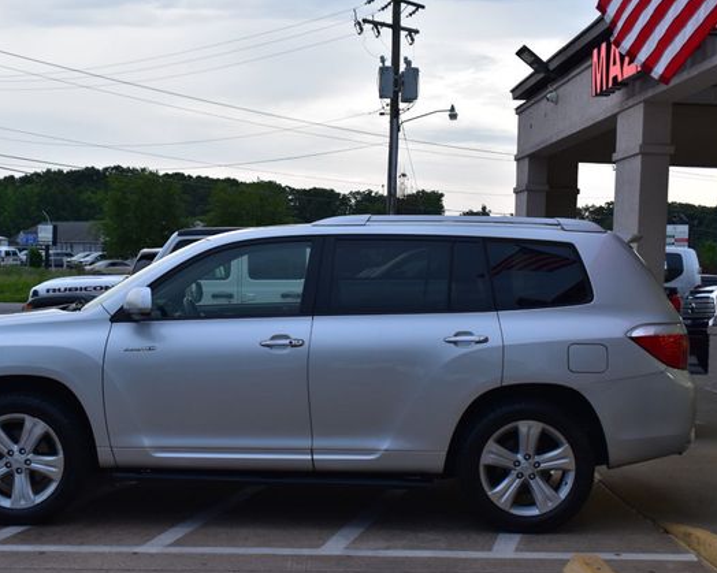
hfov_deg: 34.1
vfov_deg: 27.6
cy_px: 289
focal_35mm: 55
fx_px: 1167
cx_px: 316
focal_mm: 32
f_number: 7.1
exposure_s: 1/40
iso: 400
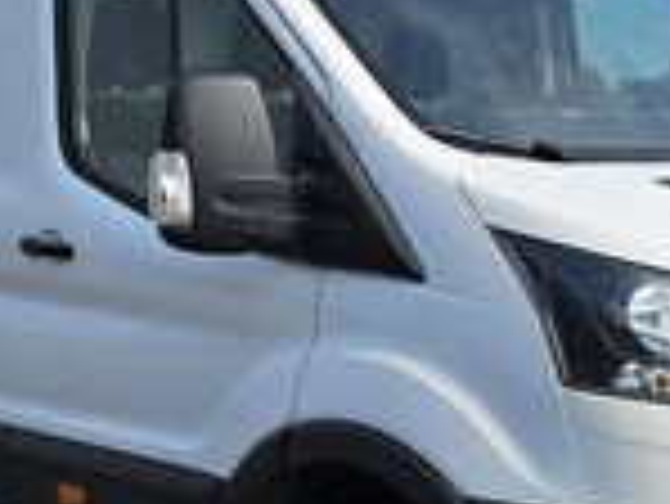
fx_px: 1647
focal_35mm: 85
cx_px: 432
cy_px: 295
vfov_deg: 17.4
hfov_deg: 22.9
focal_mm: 5.4
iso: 25
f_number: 1.8
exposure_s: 1/2828
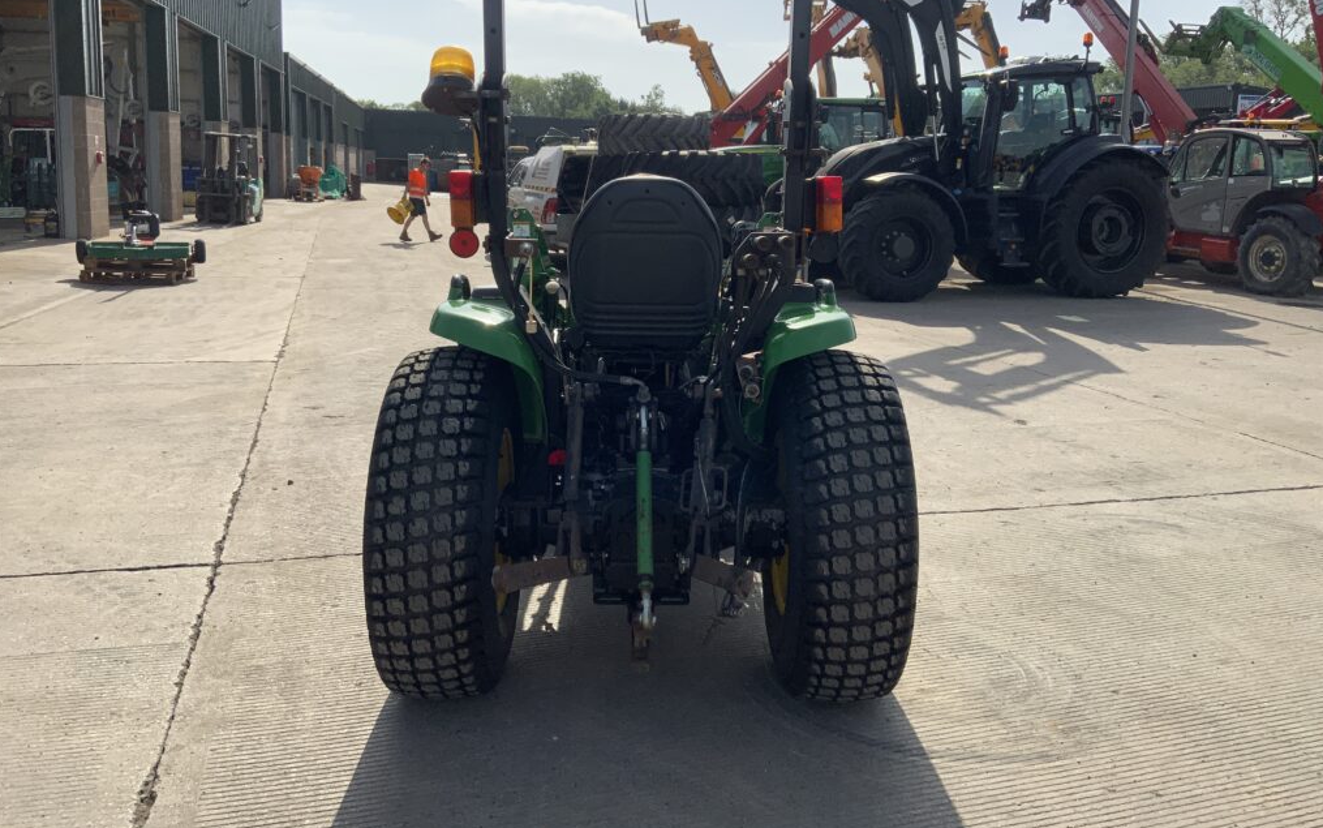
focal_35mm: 31
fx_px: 1118
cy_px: 344
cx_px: 660
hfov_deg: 61.2
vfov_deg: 40.5
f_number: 1.8
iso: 20
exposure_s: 1/2667
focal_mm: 3
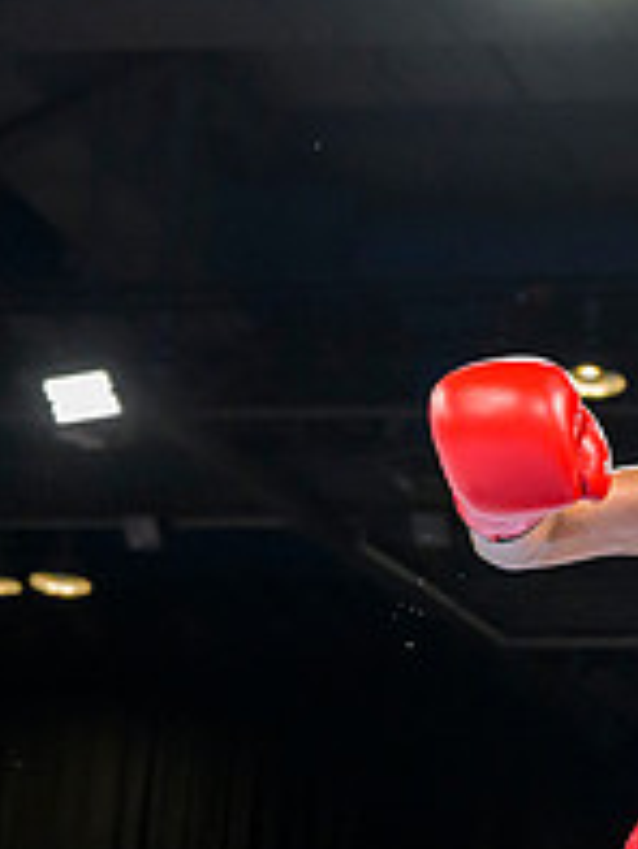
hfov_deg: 10.7
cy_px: 610
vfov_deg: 14.9
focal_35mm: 132
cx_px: 1091
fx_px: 3240
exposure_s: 1/1600
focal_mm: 34
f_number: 3.2
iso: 2500
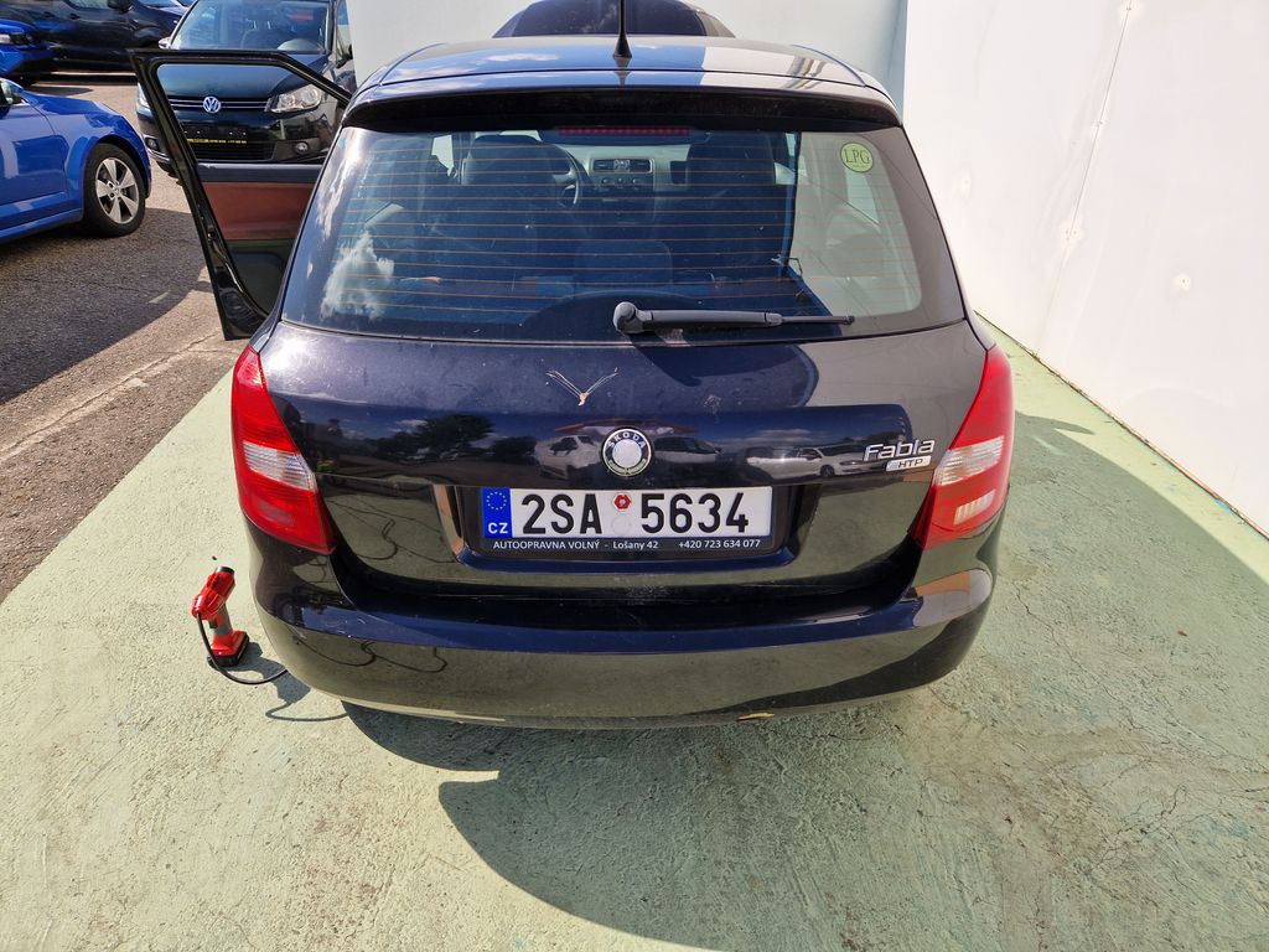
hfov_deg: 73.9
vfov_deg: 58.9
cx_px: 634
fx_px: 843
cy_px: 476
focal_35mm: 23
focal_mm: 5.4
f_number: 1.8
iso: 50
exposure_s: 1/1792
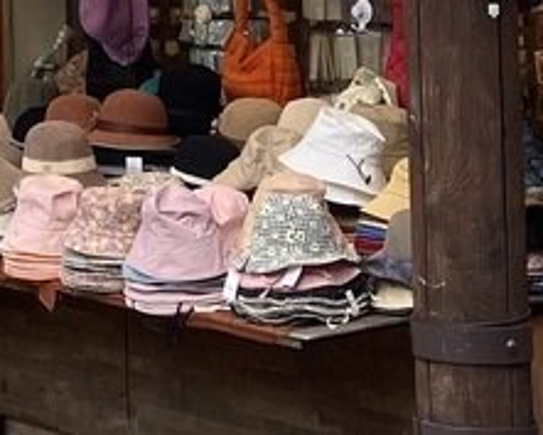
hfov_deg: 10.2
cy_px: -305
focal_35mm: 173
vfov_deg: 8.6
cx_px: -560
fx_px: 2781
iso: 32
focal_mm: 3.99
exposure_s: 1/315
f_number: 1.8
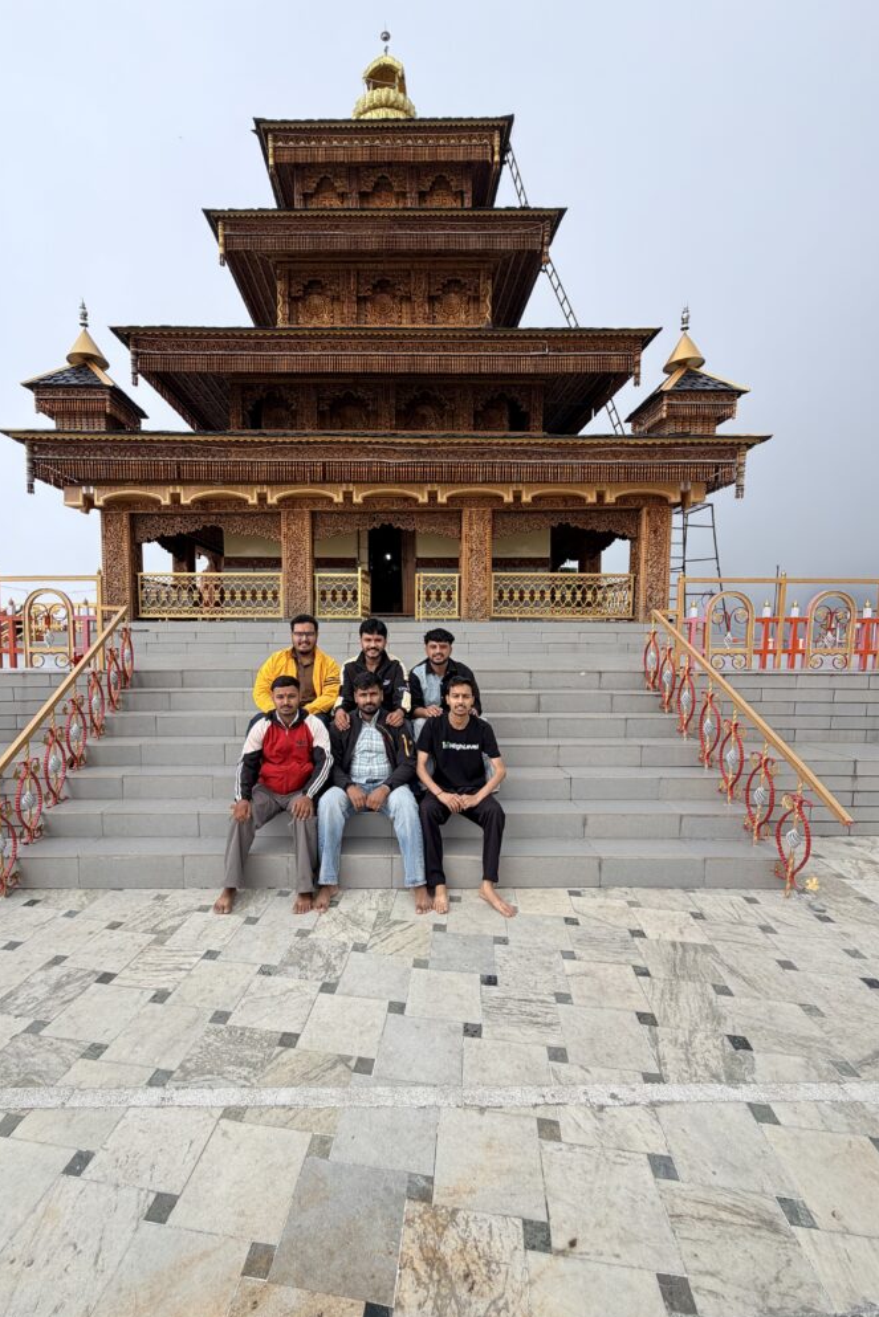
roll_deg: -0.2
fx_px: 549
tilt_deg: -3.3
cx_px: 394
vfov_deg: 100.4
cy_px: 677
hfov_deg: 77.1
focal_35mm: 15
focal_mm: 2.22
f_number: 2.2
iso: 25
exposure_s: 1/770
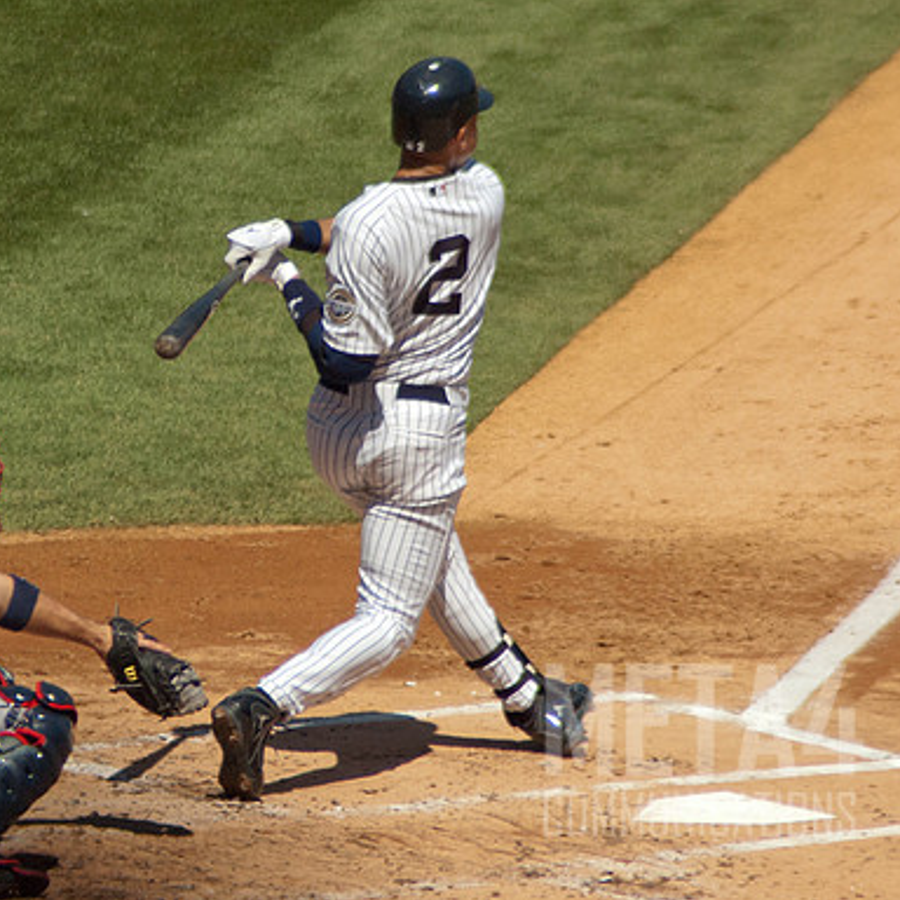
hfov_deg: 2.7
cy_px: 398
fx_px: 19002
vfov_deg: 2.7
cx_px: 392
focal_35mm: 646
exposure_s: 1/3200
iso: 640
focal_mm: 300
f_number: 7.1
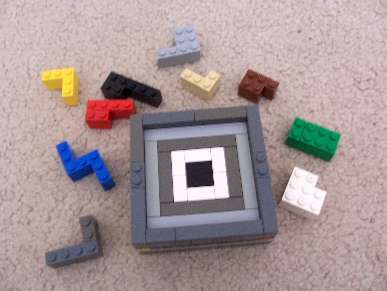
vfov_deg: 40.7
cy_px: 146
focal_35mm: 35
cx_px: 194
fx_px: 391
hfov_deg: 52.6
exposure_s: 1/8
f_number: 2.8
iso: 140
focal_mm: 6
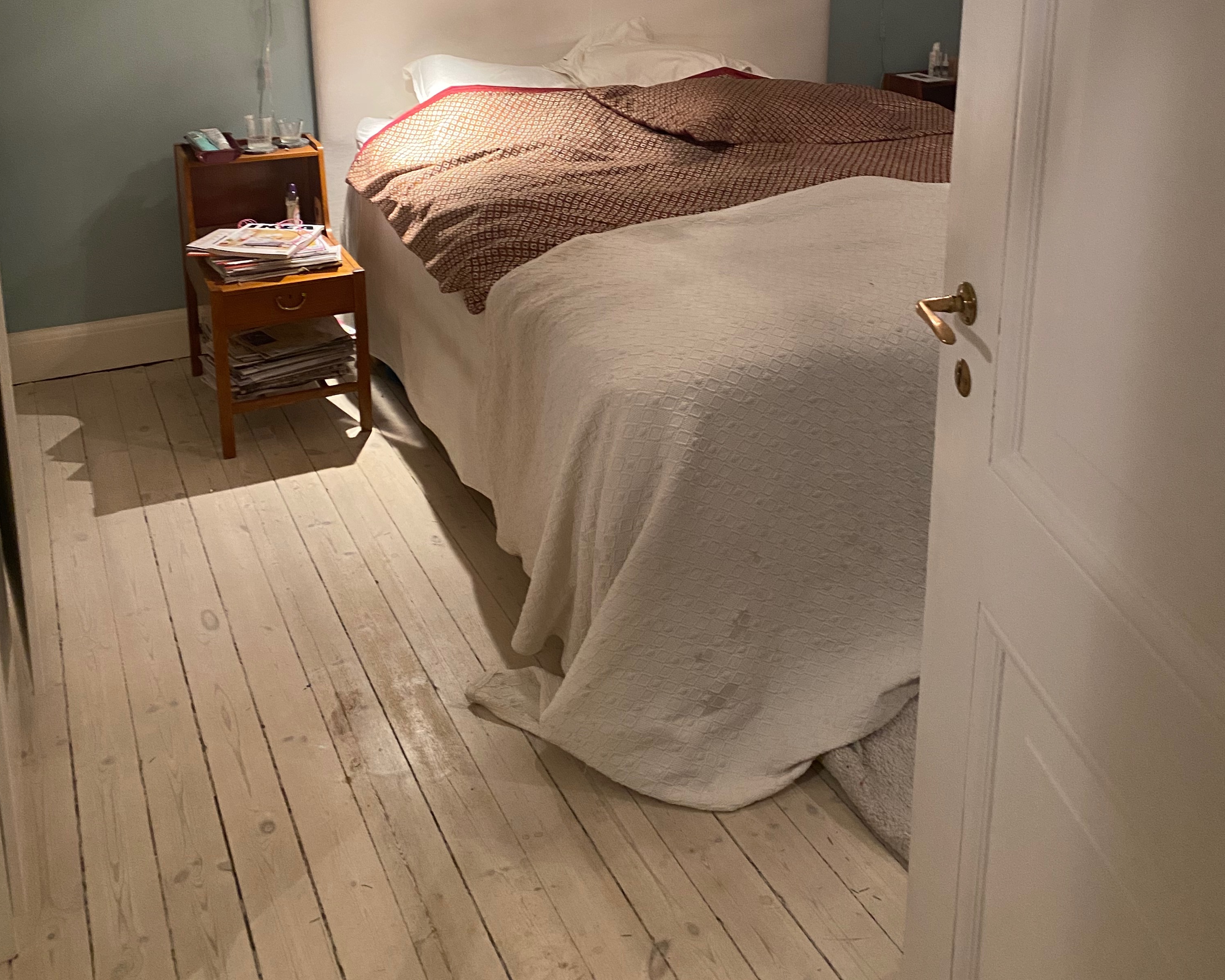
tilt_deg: -13.1
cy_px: 178
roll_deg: -0.3
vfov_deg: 41.3
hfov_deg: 52.8
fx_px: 1233
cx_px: 611
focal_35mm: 34
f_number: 1.8
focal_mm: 4.25
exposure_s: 1/50
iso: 320
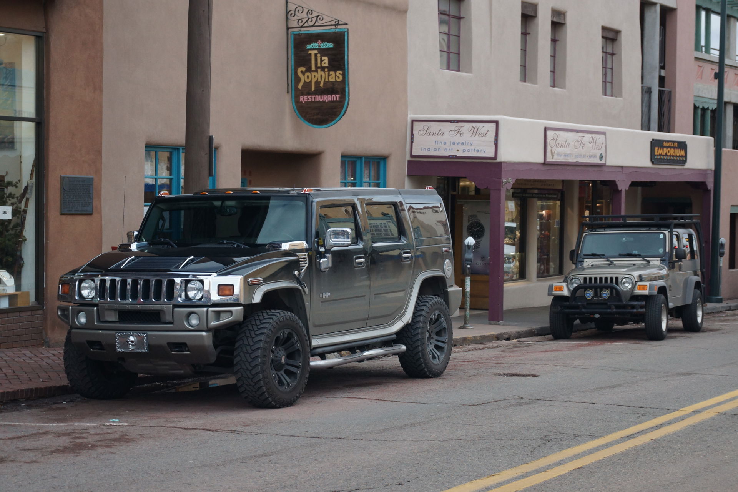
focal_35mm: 82
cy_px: 246
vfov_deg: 16.6
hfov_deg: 24.6
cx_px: 369
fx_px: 1691
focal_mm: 55
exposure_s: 1/100
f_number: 5.6
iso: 400
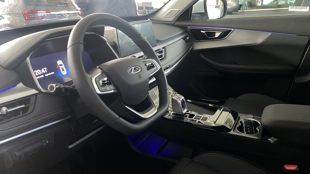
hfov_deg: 66.1
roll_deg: +1.1
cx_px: 157
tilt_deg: -23.5
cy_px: 101
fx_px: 238
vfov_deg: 40.1
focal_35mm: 29
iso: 320
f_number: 1.8
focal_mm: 4.25
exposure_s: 1/60
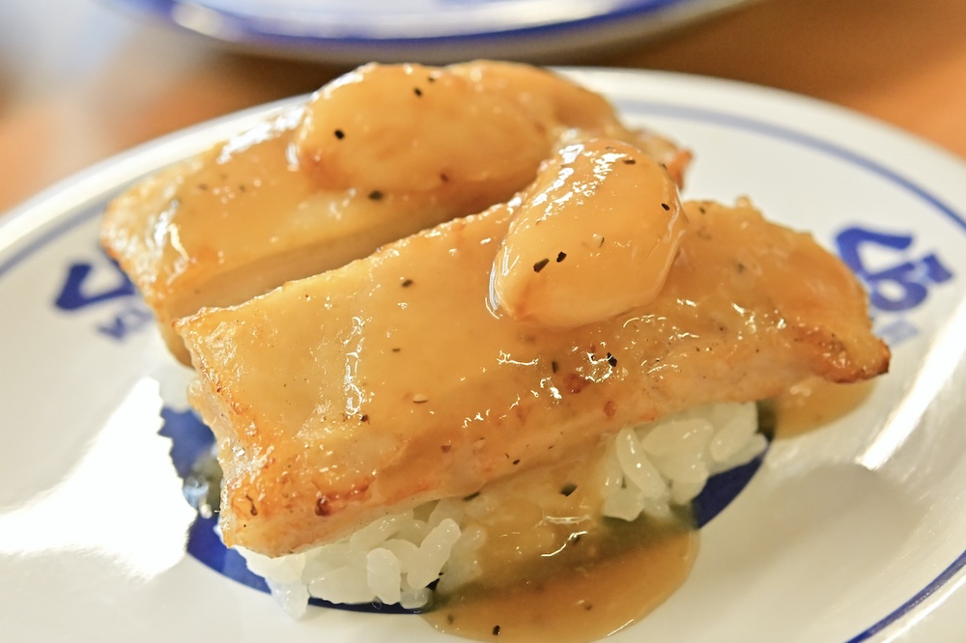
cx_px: 483
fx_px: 2414
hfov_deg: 22.6
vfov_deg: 15.2
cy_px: 322
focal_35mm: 90
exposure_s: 1/160
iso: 4000
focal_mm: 60
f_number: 7.1
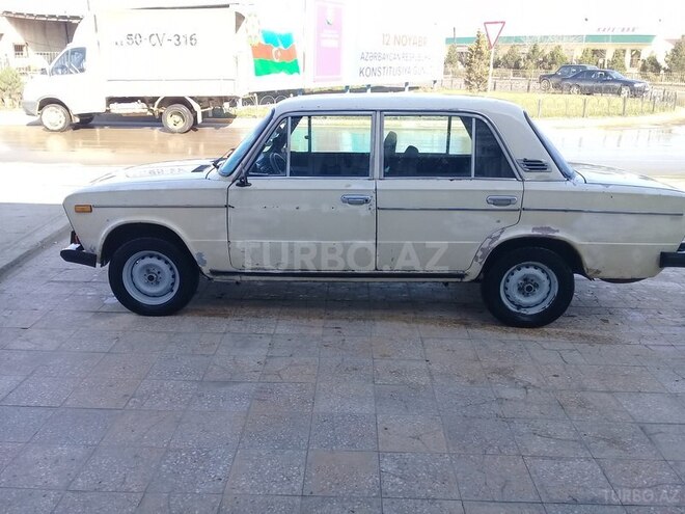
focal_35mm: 31
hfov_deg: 58.4
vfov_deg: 45.4
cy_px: 257
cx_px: 342
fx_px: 613
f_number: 2.2
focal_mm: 3.3
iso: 50
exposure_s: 1/309
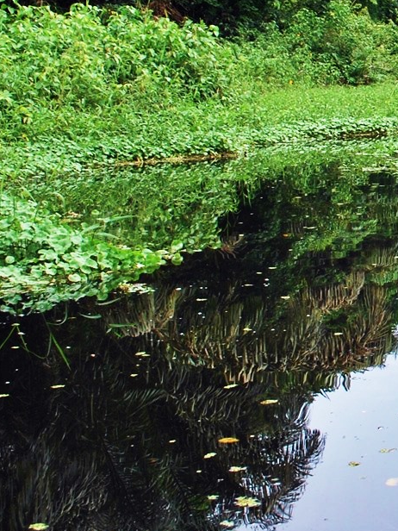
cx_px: 588
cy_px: 77
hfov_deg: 16.6
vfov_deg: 23.6
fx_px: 1242
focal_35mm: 81
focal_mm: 18
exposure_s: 1/160
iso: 100
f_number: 6.3
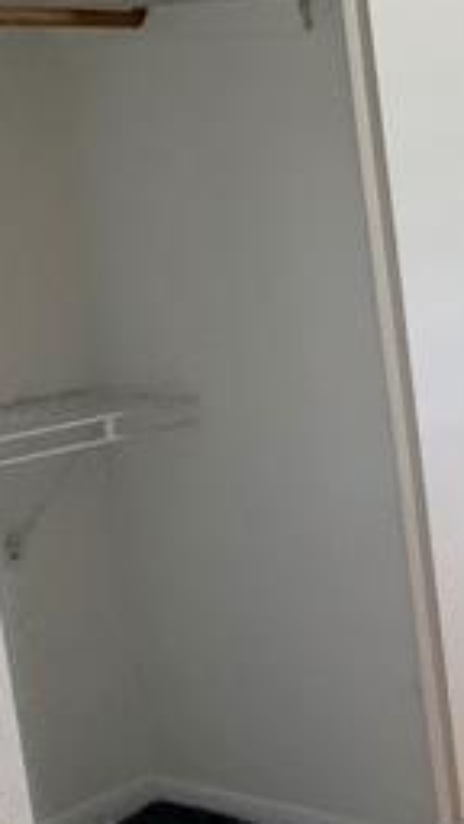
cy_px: 251
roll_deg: +1.9
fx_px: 1334
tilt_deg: -6.5
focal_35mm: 61
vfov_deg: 33.9
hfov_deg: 13.3
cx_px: 1179
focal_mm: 2.22
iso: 320
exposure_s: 1/120
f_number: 2.2
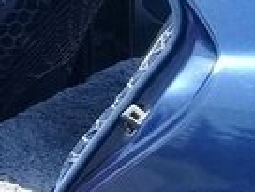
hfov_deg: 11.4
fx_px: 1105
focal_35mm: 150
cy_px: 54
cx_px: -315
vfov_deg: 9.9
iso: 50
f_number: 2.2
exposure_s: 1/334
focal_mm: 3.3
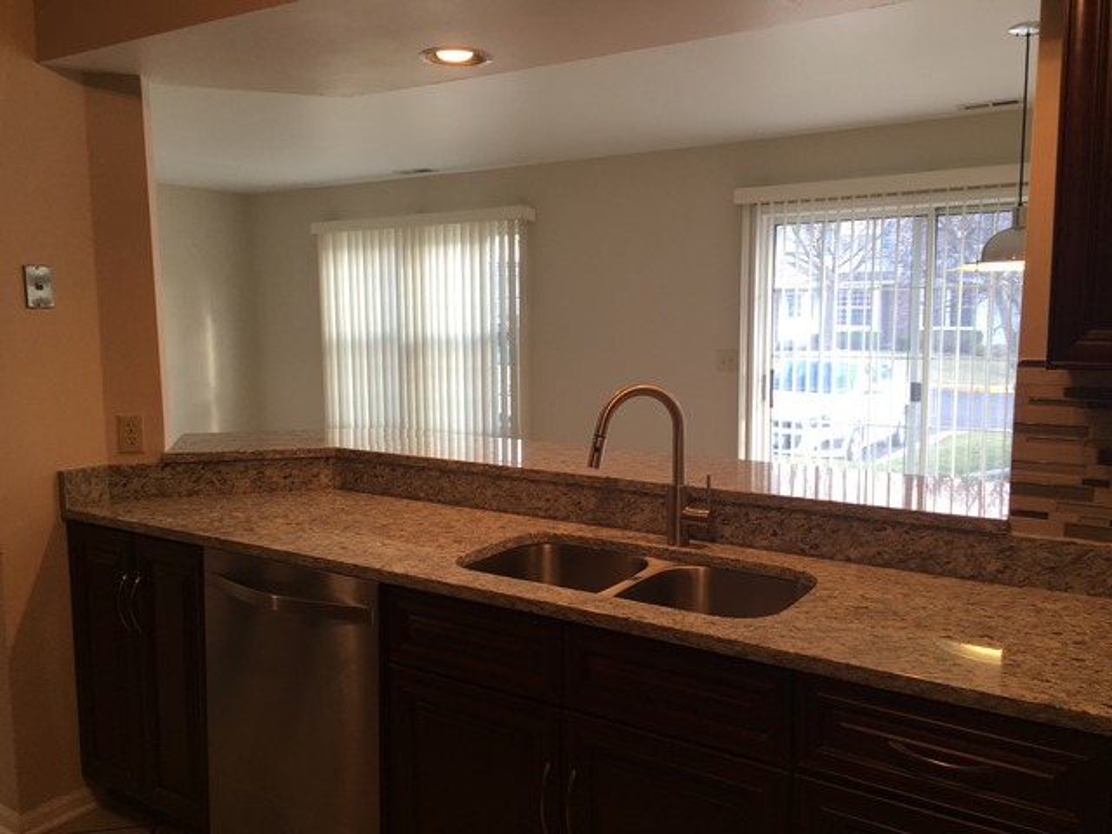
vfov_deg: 48.2
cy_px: 417
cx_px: 556
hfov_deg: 61.7
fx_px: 932
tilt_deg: -6.5
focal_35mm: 29
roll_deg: +0.5
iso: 25
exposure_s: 1/40
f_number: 2.2
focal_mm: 4.15
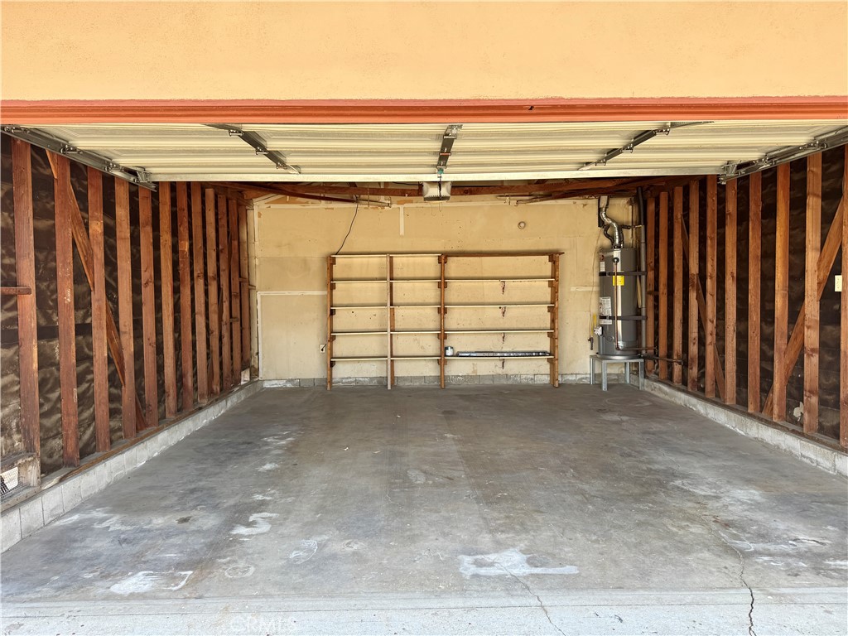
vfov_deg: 56.8
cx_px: 424
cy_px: 318
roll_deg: +1.1
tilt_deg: -2.6
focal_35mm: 24
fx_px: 588
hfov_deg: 71.6
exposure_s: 1/362
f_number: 1.78
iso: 80
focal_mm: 6.76
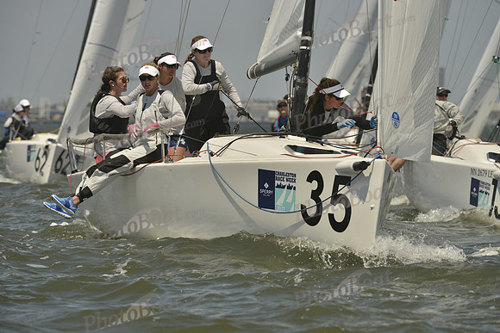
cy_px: 166
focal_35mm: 310
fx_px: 4306
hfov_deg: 6.6
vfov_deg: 4.4
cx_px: 250
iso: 280
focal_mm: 310
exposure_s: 1/1250
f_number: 10
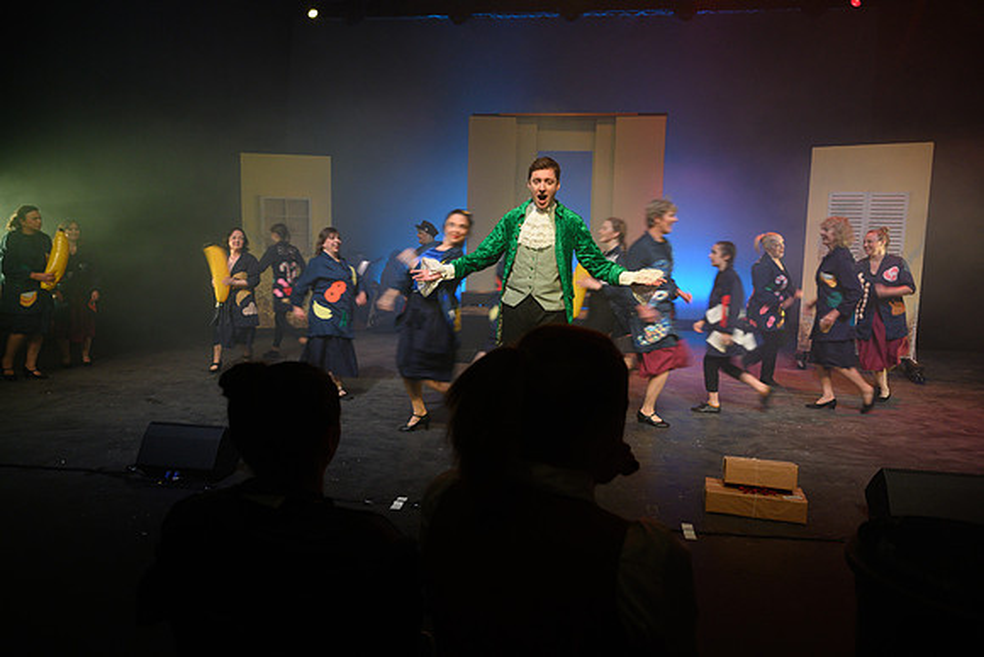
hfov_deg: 73.7
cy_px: 328
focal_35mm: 24
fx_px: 656
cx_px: 492
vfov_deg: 53.2
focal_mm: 24
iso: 800
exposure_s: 1/40
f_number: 6.3
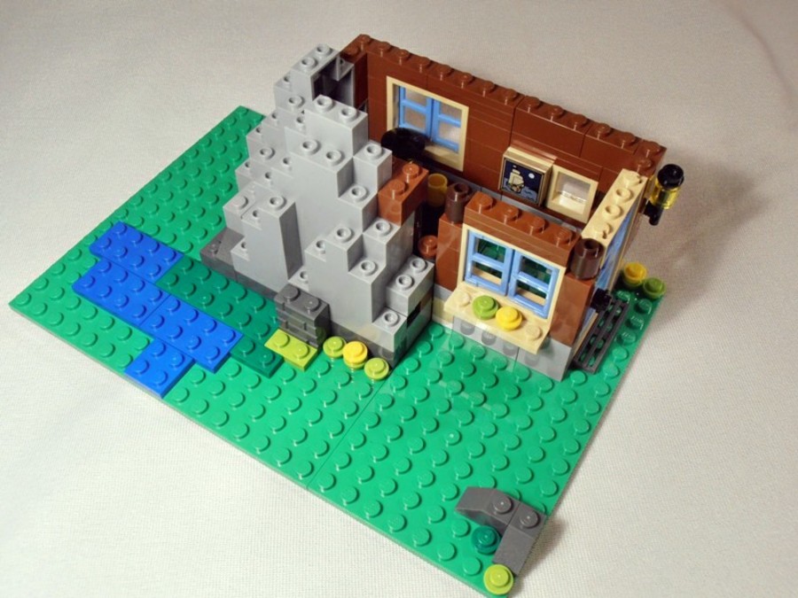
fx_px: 853
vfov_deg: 38.7
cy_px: 299
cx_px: 399
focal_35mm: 37
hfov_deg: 50.1
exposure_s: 1/40
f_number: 3.9
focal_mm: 6.61
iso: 125
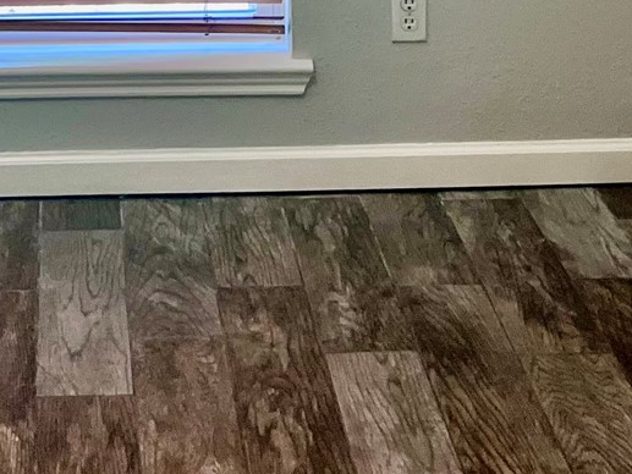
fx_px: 1881
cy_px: -407
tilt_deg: -6.7
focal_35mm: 103
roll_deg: +0.9
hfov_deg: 18.9
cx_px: 108
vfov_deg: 12.9
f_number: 1.5
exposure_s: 1/120
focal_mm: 5.7
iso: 125
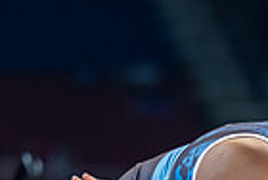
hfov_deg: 2.9
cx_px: 231
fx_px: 5274
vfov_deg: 1.9
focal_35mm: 707
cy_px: 430
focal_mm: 135
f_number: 2.8
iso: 1100
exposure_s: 1/800
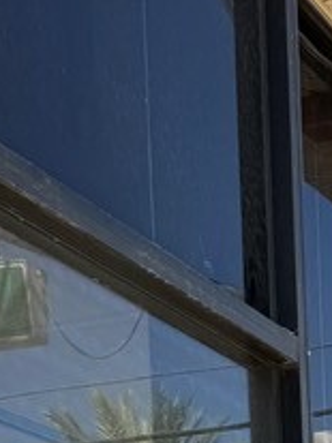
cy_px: 937
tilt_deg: -0.6
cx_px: 491
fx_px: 1523
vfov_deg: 13.6
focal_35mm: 119
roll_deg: -0.4
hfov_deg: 11.9
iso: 80
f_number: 1.78
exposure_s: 1/1949
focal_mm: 6.76
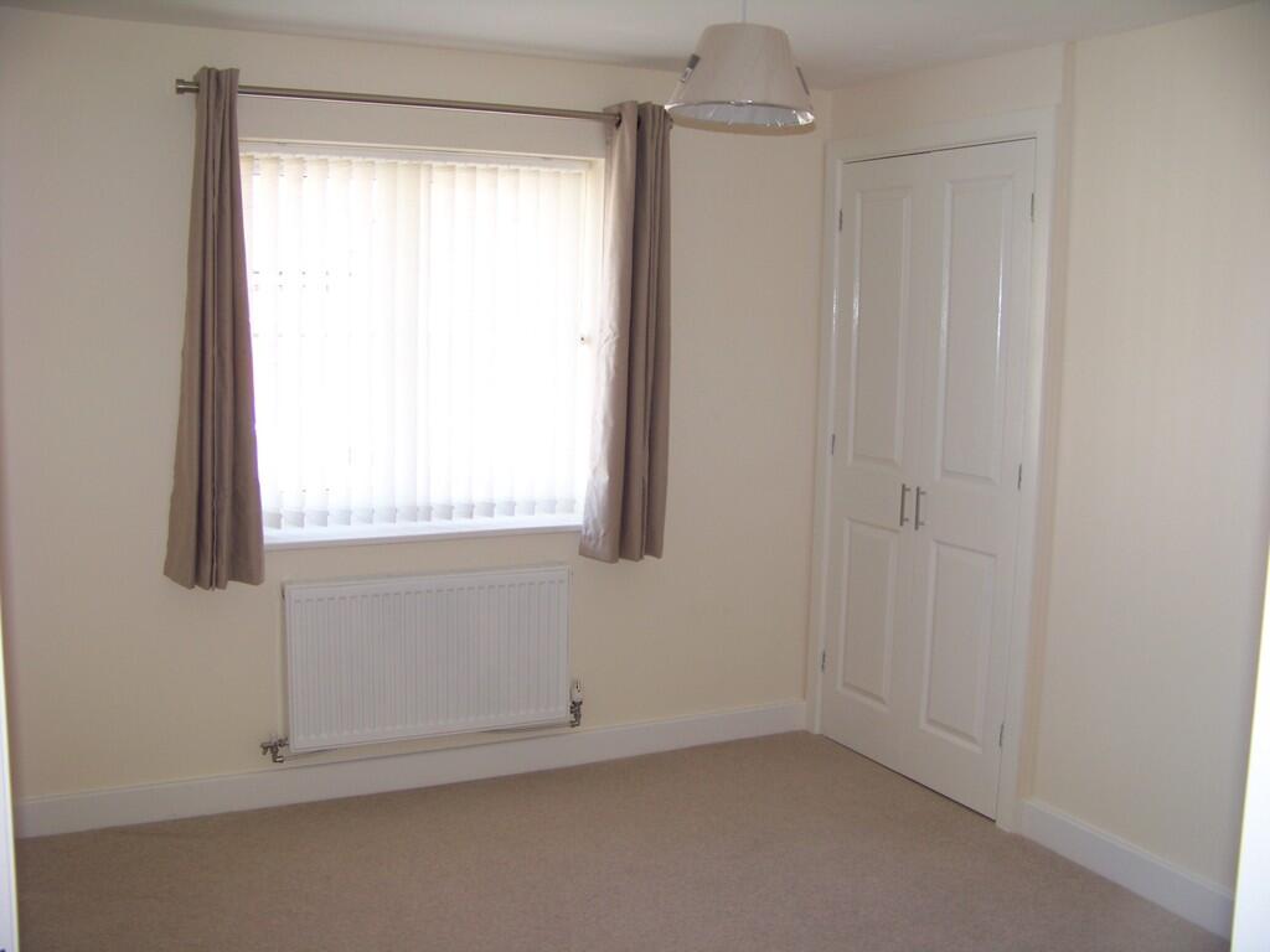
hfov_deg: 51.4
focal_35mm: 36
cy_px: 476
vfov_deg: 39.7
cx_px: 635
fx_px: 1321
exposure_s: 1/30
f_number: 3.2
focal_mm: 5.85
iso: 64
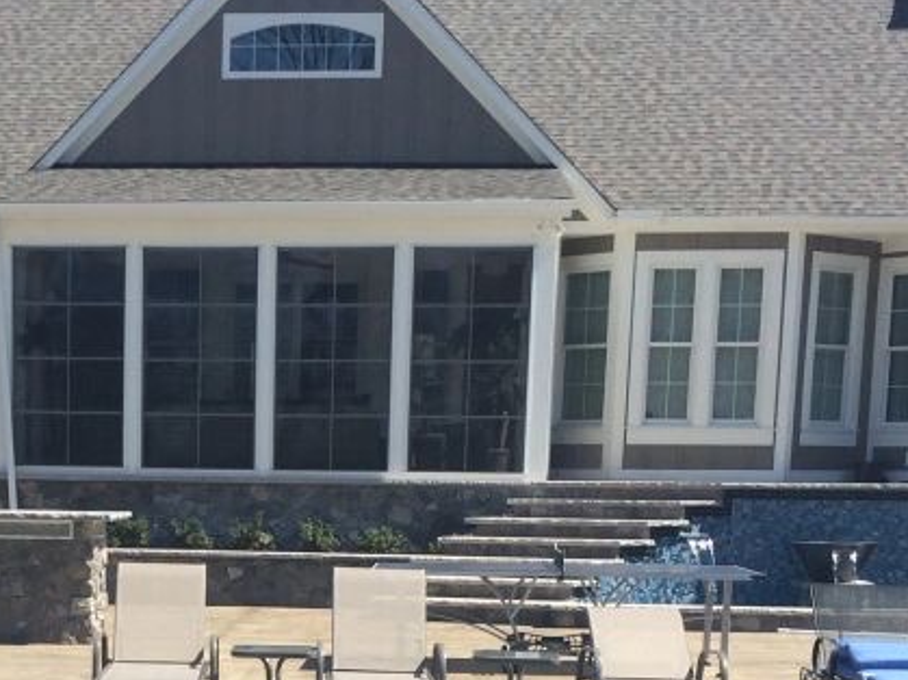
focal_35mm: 83
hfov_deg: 23.1
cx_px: 124
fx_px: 2177
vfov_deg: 17.0
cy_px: 816
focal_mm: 4.12
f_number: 2.2
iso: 32
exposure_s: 1/1866
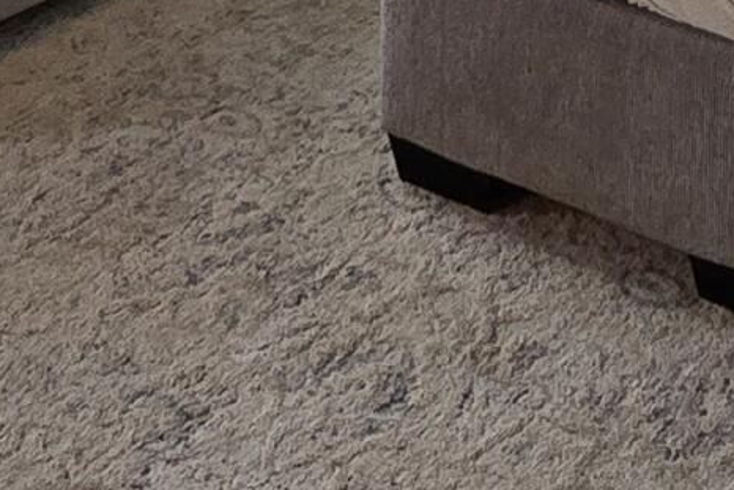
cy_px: -660
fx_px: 1774
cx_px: 619
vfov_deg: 12.5
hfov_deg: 22.9
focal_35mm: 87
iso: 500
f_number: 2.2
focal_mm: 2.2
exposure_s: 1/60
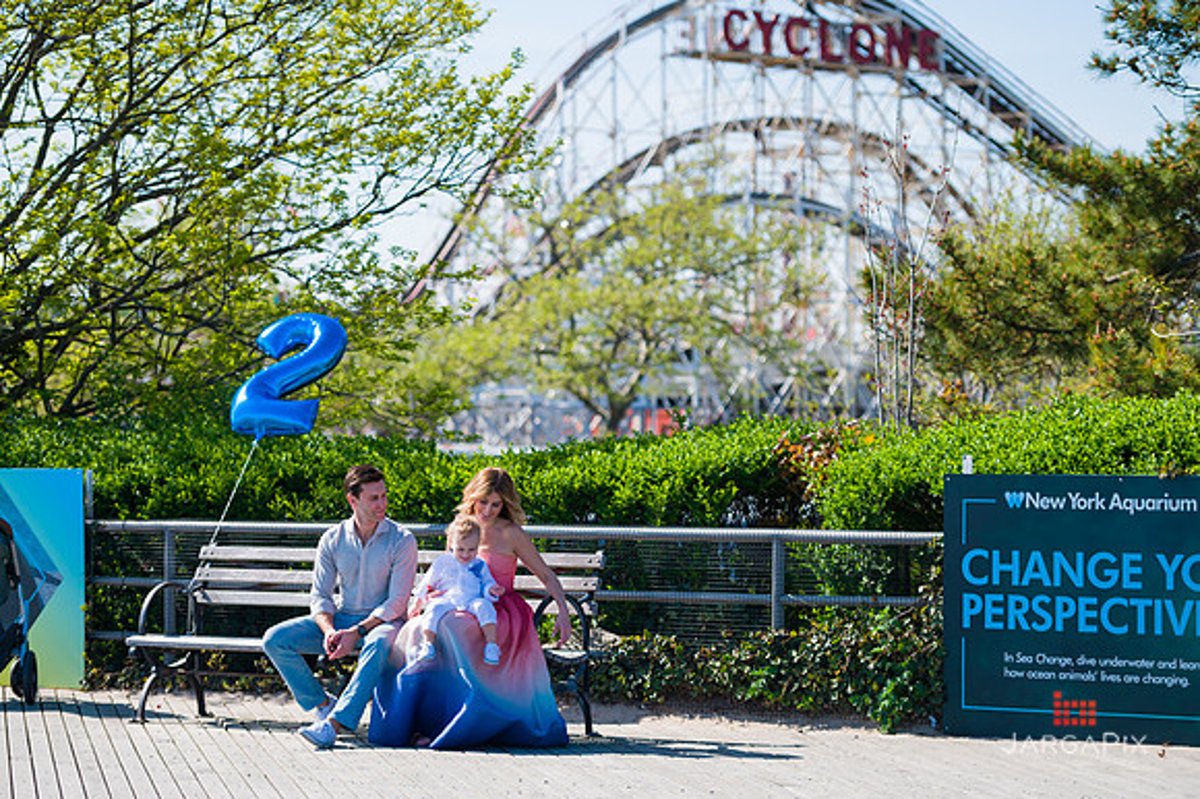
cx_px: 600
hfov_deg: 19.5
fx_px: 3498
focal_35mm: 105
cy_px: 400
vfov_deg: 13.0
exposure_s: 1/2500
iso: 200
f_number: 3.2
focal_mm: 105
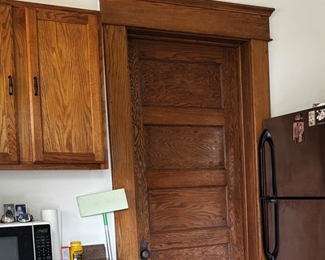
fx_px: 577
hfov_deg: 30.6
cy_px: 227
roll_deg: +2.0
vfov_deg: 24.7
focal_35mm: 60
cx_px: 266
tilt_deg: -5.5
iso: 250
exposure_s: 1/60
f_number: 1.78
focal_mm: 6.76
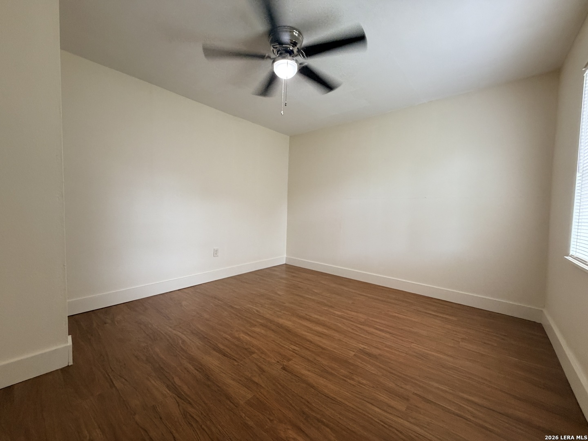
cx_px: 294
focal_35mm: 14
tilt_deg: -2.5
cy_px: 220
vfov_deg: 85.7
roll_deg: -1.7
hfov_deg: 102.1
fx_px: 238
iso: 320
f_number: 2.2
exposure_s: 1/60
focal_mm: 2.22
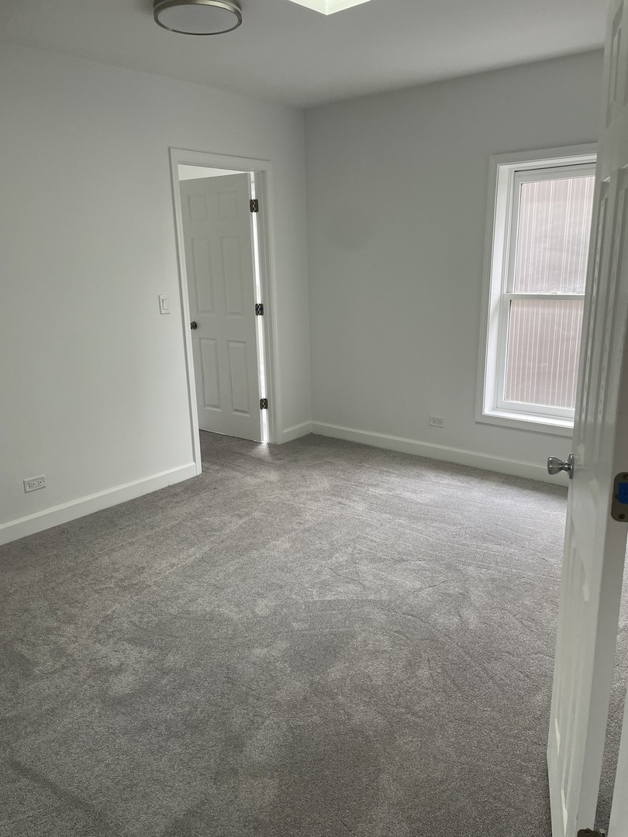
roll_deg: +0.2
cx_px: 314
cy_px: 418
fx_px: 629
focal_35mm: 26
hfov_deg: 53.1
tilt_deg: -14.7
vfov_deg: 67.3
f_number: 1.6
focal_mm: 4.2
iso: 100
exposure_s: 1/120
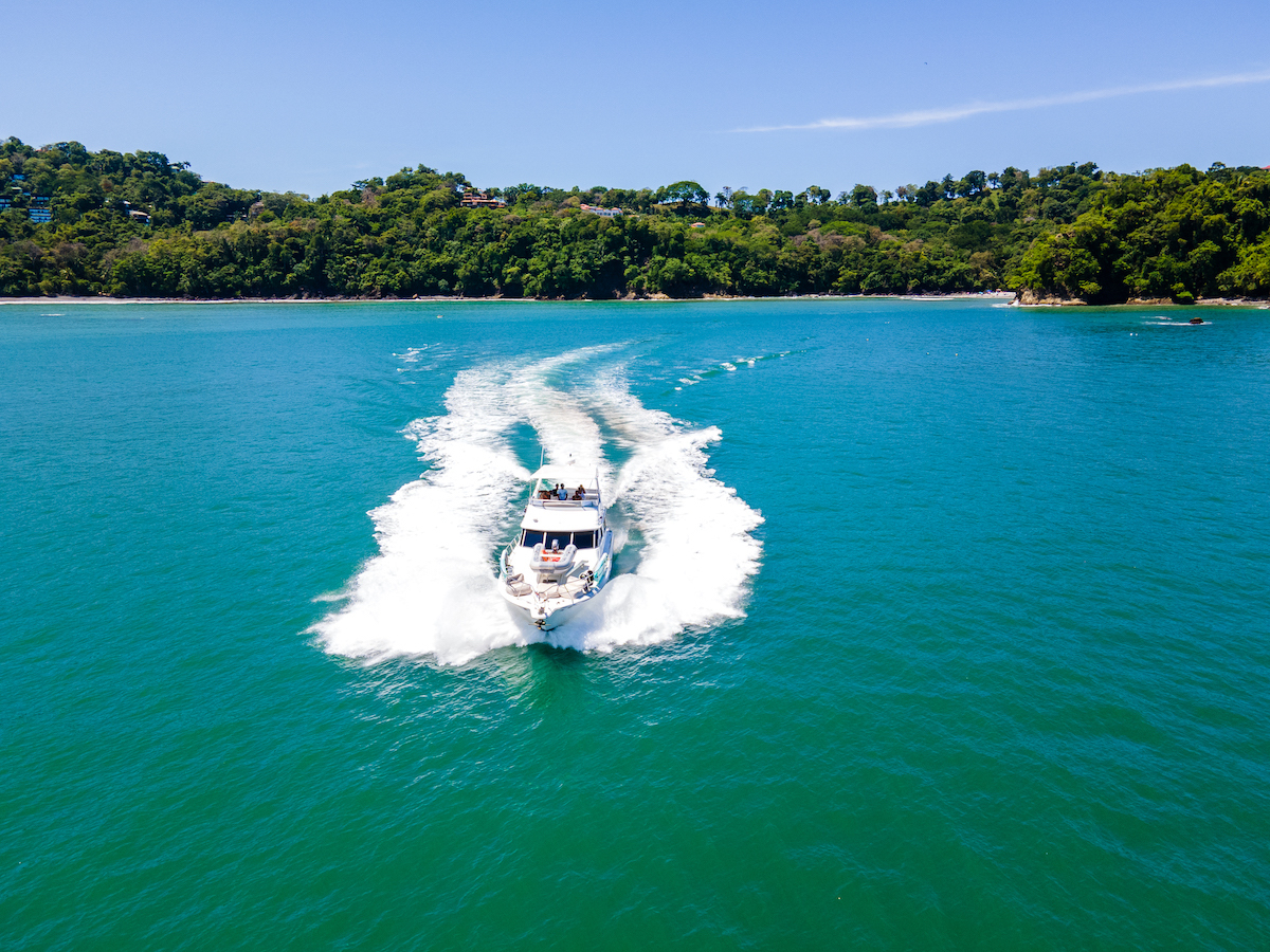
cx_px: 635
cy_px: 476
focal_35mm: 24
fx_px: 881
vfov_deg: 56.8
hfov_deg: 71.6
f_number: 2.8
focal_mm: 4.5
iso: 100
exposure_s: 1/640
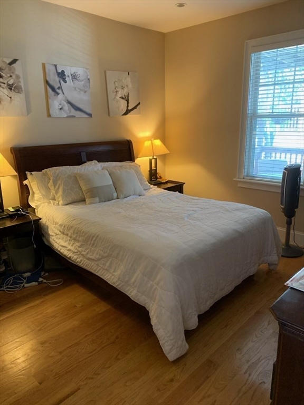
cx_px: 152
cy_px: 202
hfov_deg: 53.1
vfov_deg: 67.3
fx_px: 304
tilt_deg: -14.4
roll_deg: +0.9
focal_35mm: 26
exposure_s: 1/40
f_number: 1.8
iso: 250
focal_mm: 4.25
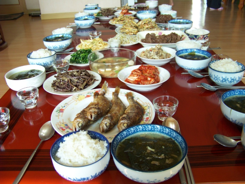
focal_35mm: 36
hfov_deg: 51.4
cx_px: 122
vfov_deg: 39.7
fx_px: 255
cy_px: 92
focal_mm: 5.85
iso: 64
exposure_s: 1/50
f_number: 2.8
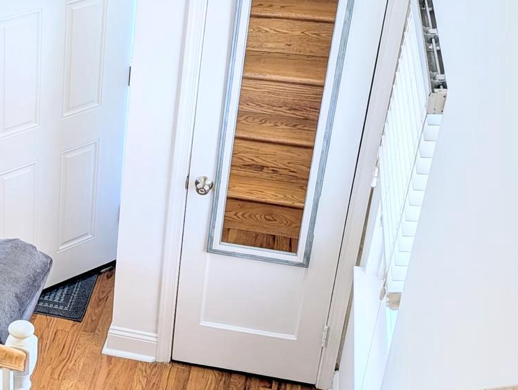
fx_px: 989
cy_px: 188
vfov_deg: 22.3
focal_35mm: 66
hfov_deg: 27.4
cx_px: -17
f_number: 1.68
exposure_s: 1/270
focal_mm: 6.9
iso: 19
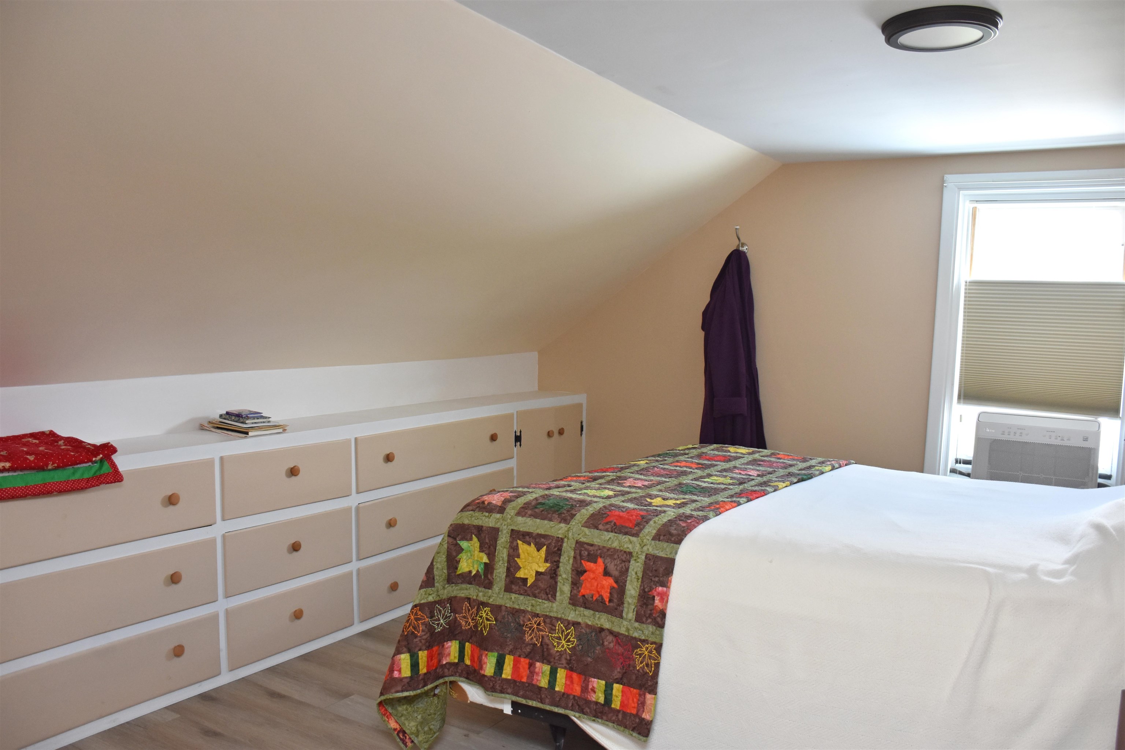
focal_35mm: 30
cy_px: 375
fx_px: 937
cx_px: 562
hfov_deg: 61.9
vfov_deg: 43.6
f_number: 4
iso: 1000
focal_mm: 20
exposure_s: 1/60
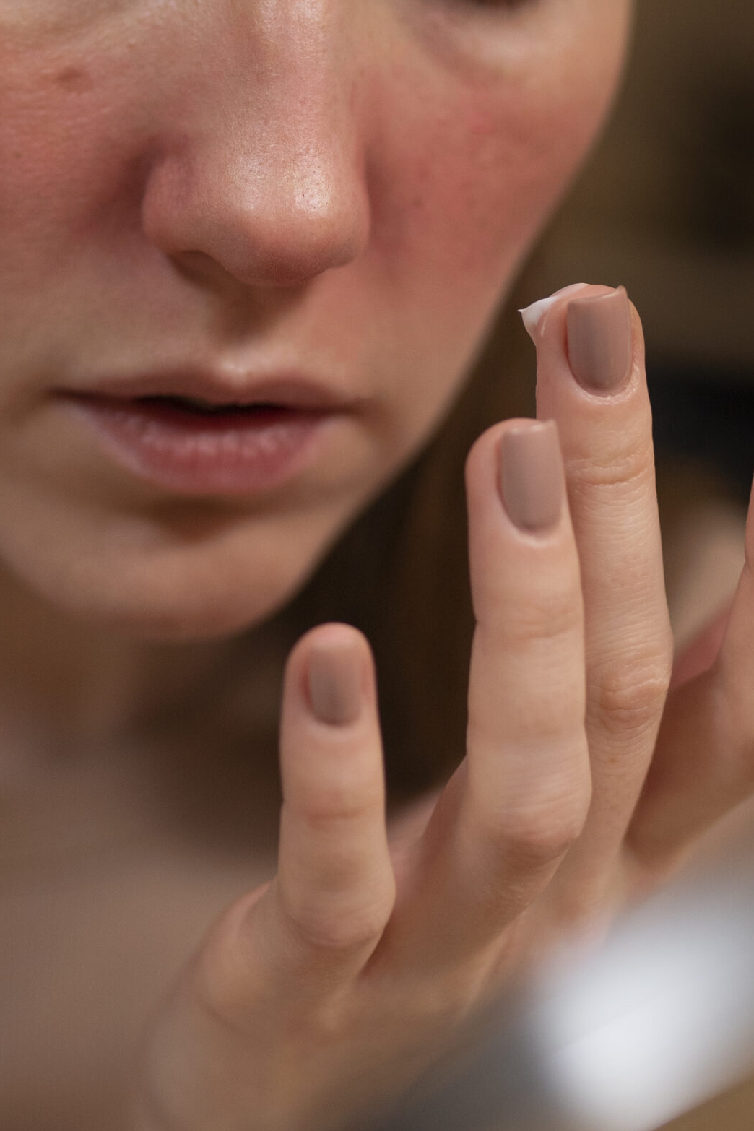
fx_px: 2670
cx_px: 245
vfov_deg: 23.7
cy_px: 277
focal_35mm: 85
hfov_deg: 16.0
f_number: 1.8
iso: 500
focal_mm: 35
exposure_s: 1/500
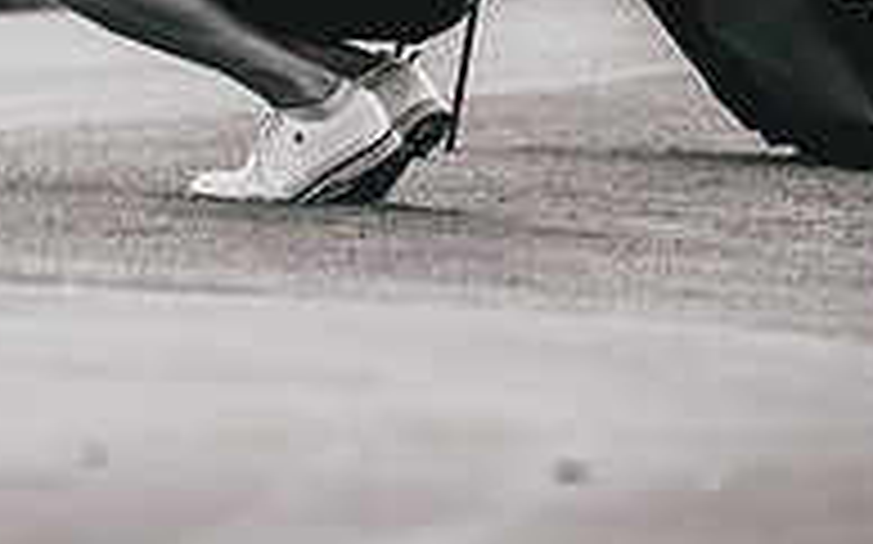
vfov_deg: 2.2
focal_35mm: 605
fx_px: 14386
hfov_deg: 3.5
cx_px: 81
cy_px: -259
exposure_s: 1/4000
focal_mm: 132
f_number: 2.8
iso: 400
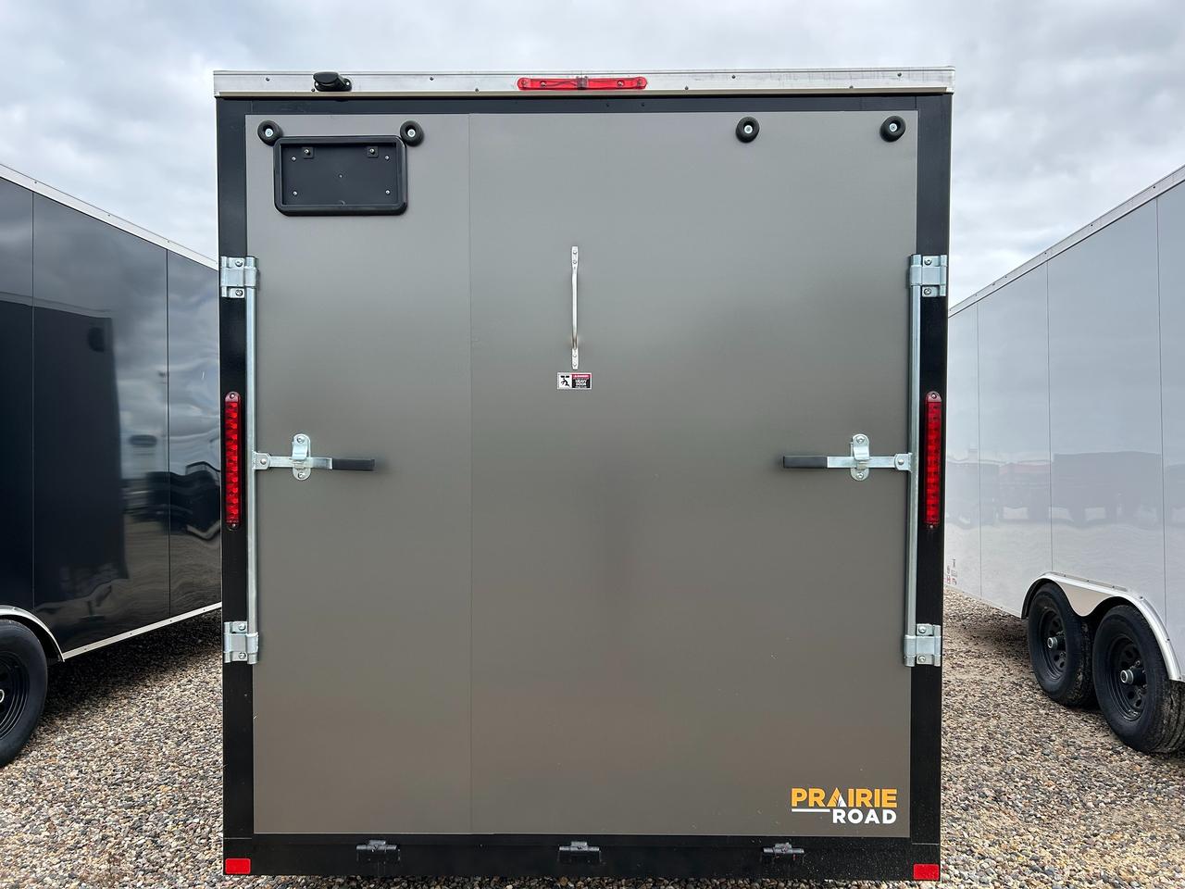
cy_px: 444
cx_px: 592
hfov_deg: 67.3
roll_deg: +0.7
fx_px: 890
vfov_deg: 53.1
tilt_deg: +2.7
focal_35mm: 26
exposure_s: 1/1252
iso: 50
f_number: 1.5
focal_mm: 5.7
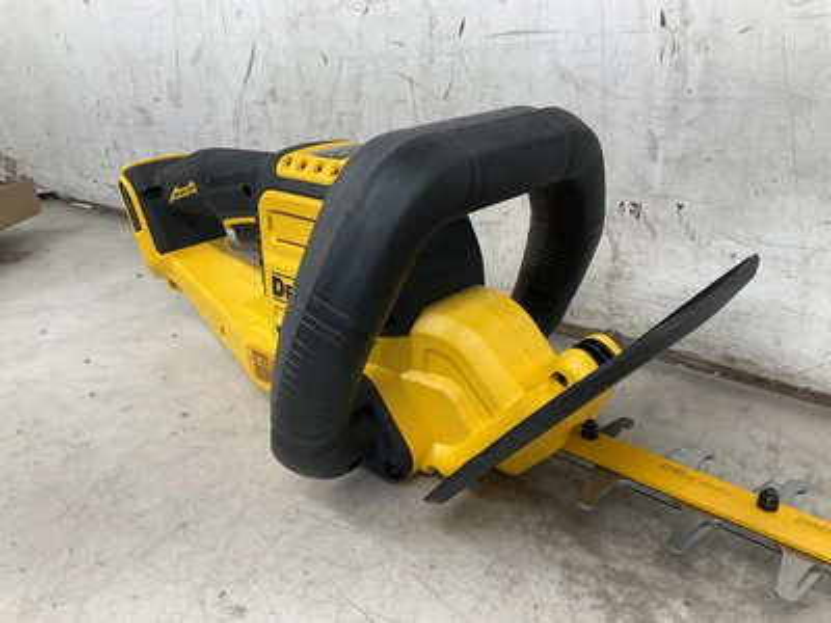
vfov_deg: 48.2
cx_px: 416
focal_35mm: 29
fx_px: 696
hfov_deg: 61.7
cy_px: 312
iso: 50
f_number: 1.8
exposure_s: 1/120
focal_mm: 3
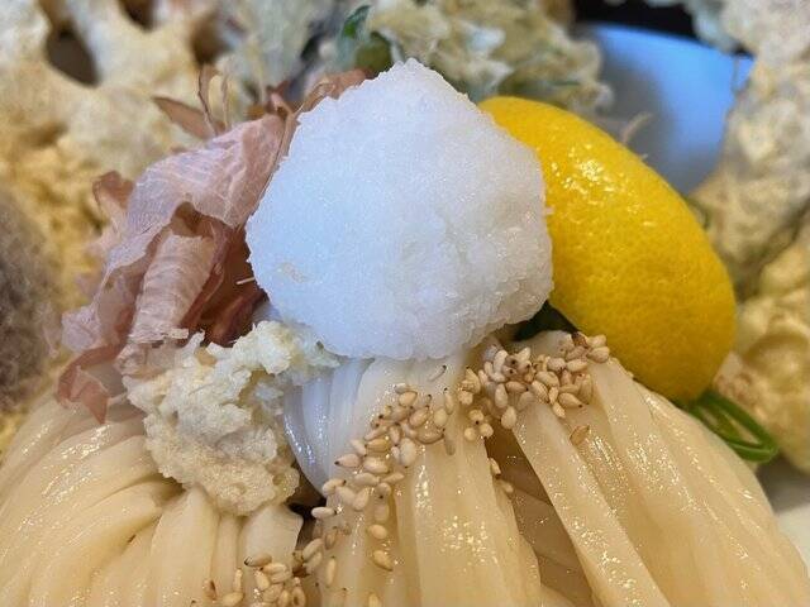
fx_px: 608
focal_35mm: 26
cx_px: 405
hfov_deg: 67.3
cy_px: 304
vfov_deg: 53.1
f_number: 1.6
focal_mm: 5.1
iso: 100
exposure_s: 1/60
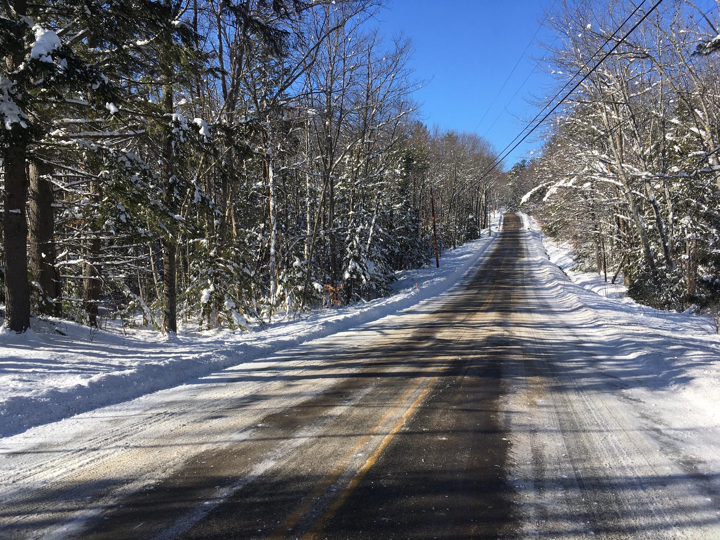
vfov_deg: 48.2
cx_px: 360
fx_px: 603
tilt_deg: -3.1
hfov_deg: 61.7
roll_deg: -0.5
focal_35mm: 29
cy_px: 270
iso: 25
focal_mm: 4.15
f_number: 2.2
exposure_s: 1/1221
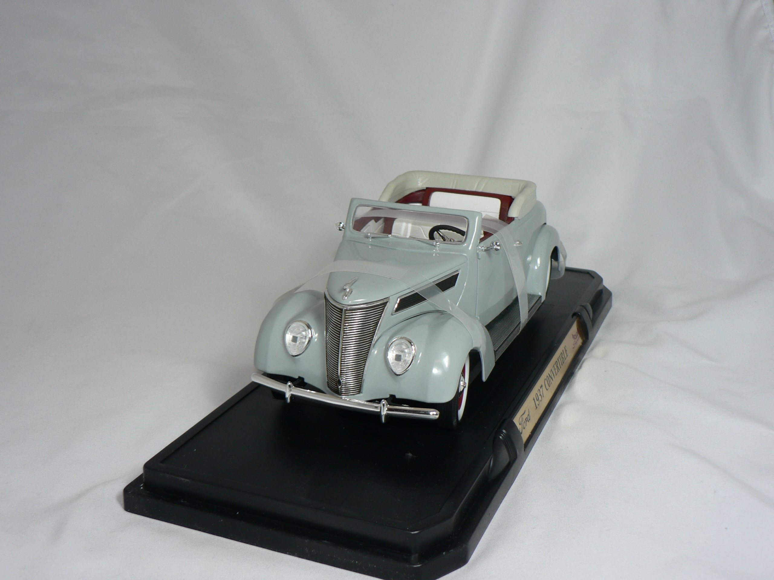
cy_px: 290
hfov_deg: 45.8
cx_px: 387
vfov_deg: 35.1
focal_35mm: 41
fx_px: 917
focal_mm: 6.9
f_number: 2.8
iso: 80
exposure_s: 1/60
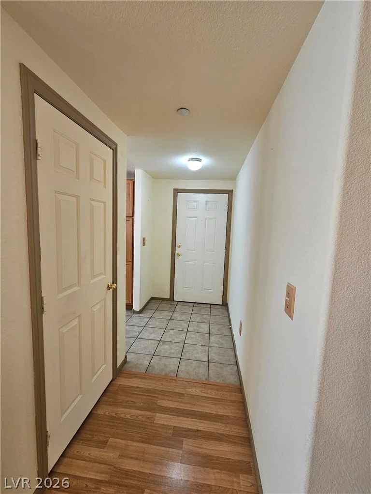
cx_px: 186
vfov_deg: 106.2
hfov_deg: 90.0
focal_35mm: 13
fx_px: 186
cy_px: 247
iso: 250
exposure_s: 1/60.2
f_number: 2.2
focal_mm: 2.2
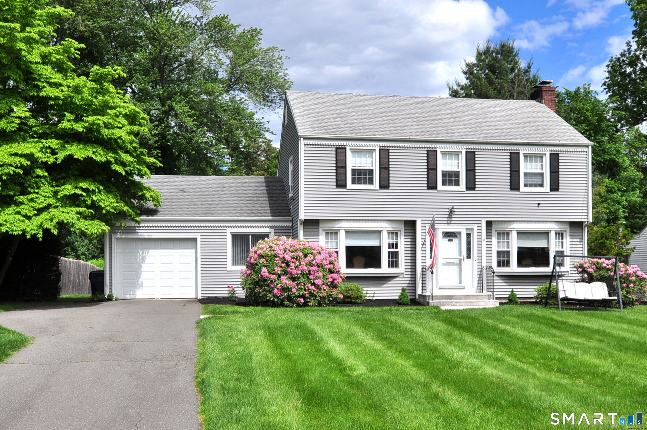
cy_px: 215
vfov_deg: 43.5
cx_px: 324
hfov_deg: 62.0
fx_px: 539
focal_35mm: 30
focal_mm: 20
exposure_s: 1/1000
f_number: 8
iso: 320
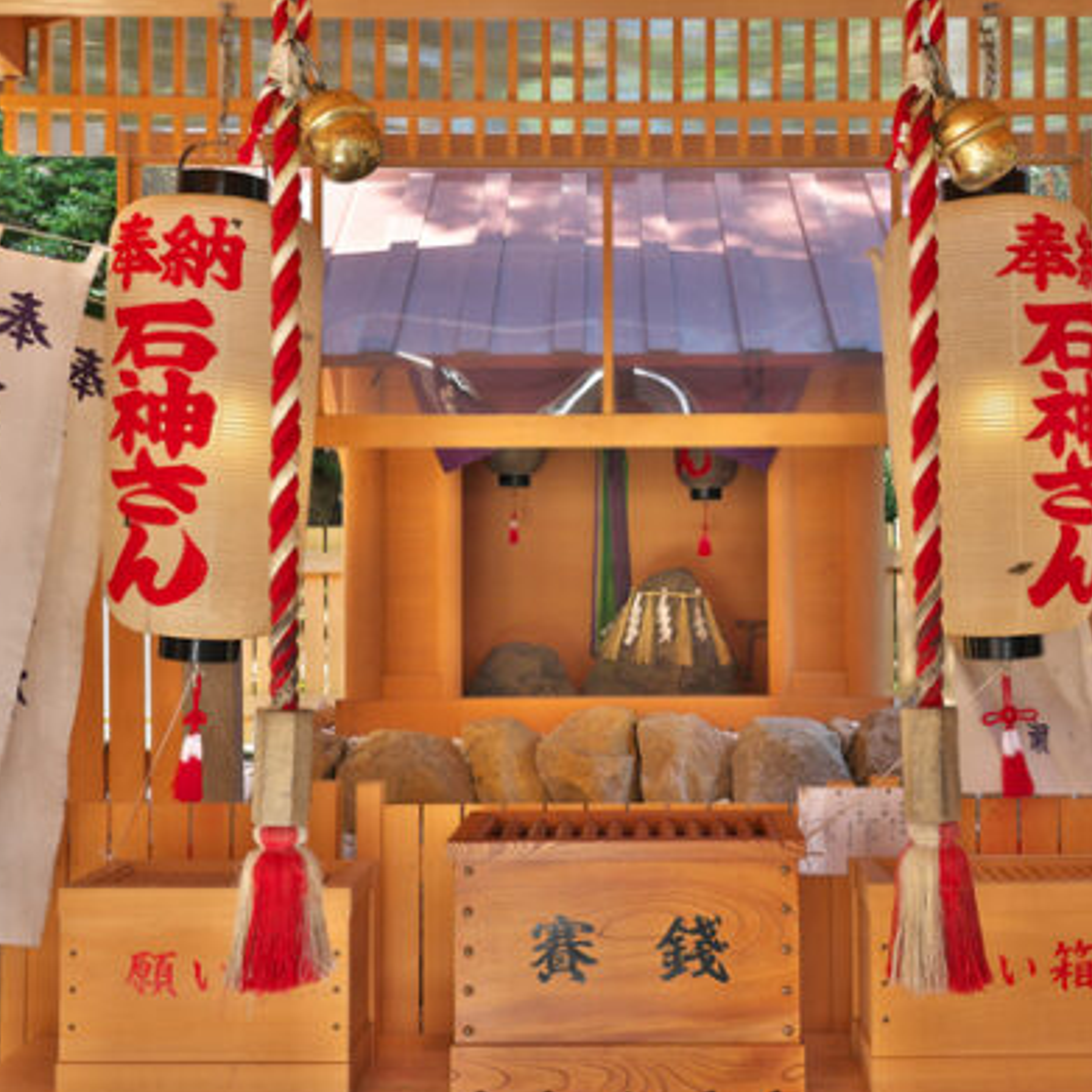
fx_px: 1535
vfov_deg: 39.2
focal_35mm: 43
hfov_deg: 39.2
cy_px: 553
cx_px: 525
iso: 400
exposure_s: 1/320
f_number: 5
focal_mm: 33
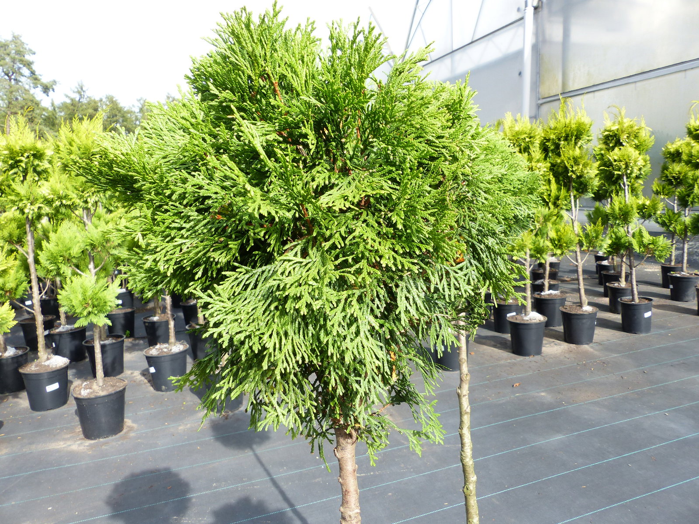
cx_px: 350
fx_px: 505
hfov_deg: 69.4
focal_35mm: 25
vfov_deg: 54.9
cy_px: 262
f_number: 4
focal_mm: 4.5
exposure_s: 1/250
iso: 100
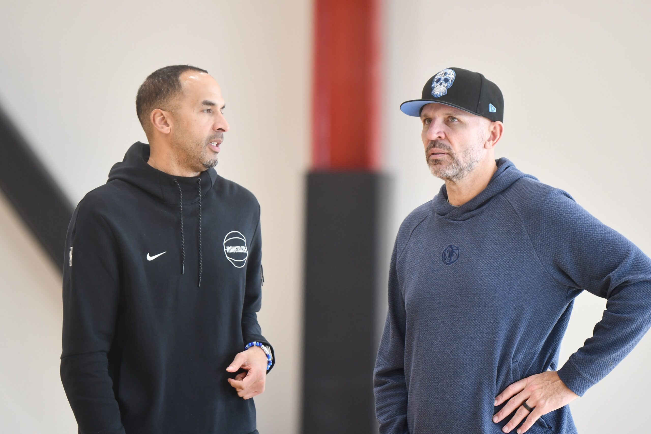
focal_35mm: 300
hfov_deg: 6.9
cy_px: 217
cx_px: 326
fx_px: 5425
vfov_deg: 4.6
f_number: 2.8
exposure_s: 1/320
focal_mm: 200
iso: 800
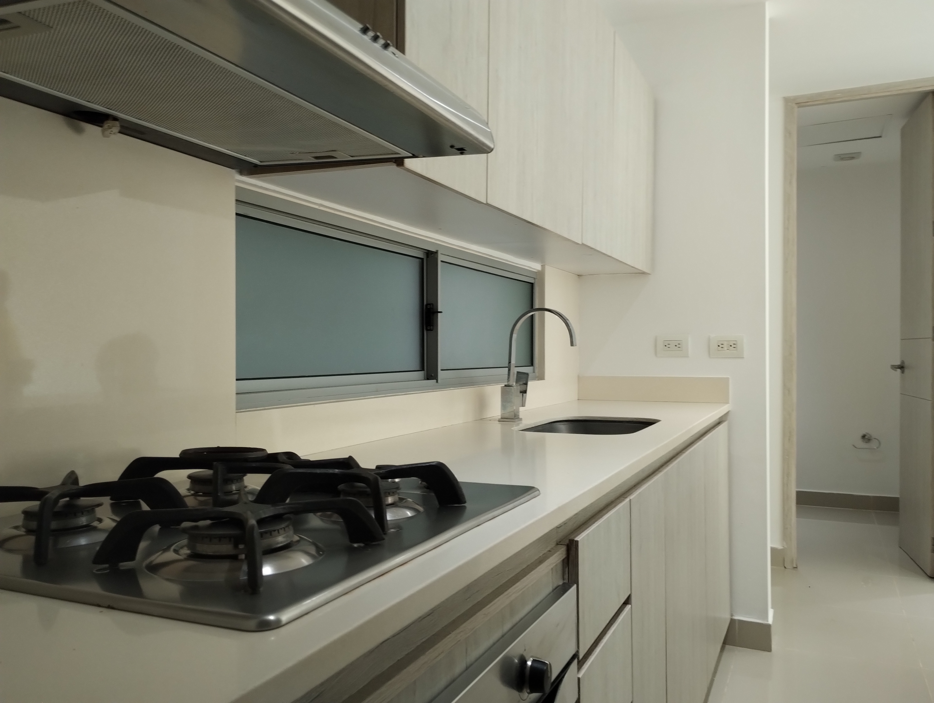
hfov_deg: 63.4
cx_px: 467
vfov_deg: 49.9
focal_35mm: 28
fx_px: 757
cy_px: 352
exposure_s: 1/30
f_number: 1.8
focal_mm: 4.27
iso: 375
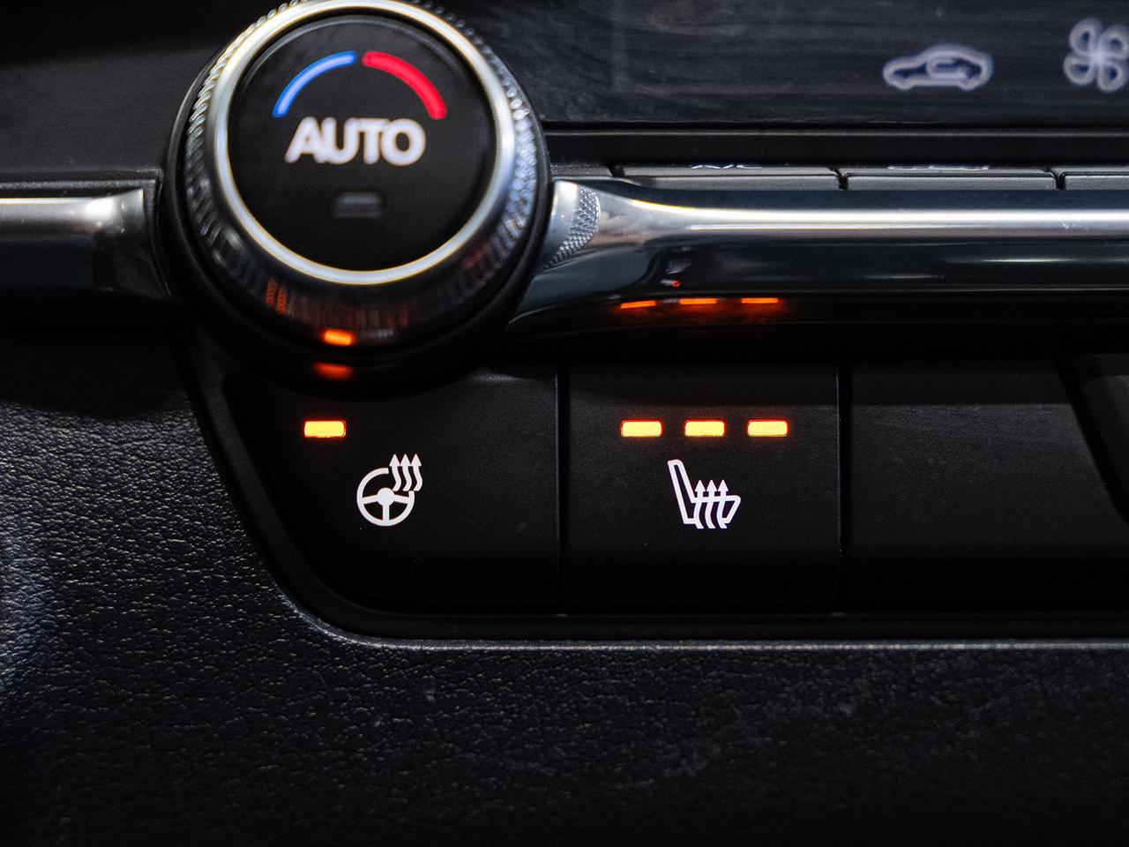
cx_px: 689
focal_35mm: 90
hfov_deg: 21.6
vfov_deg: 16.3
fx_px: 2949
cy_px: 517
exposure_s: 1/40
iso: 1000
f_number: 3.5
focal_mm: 52.9
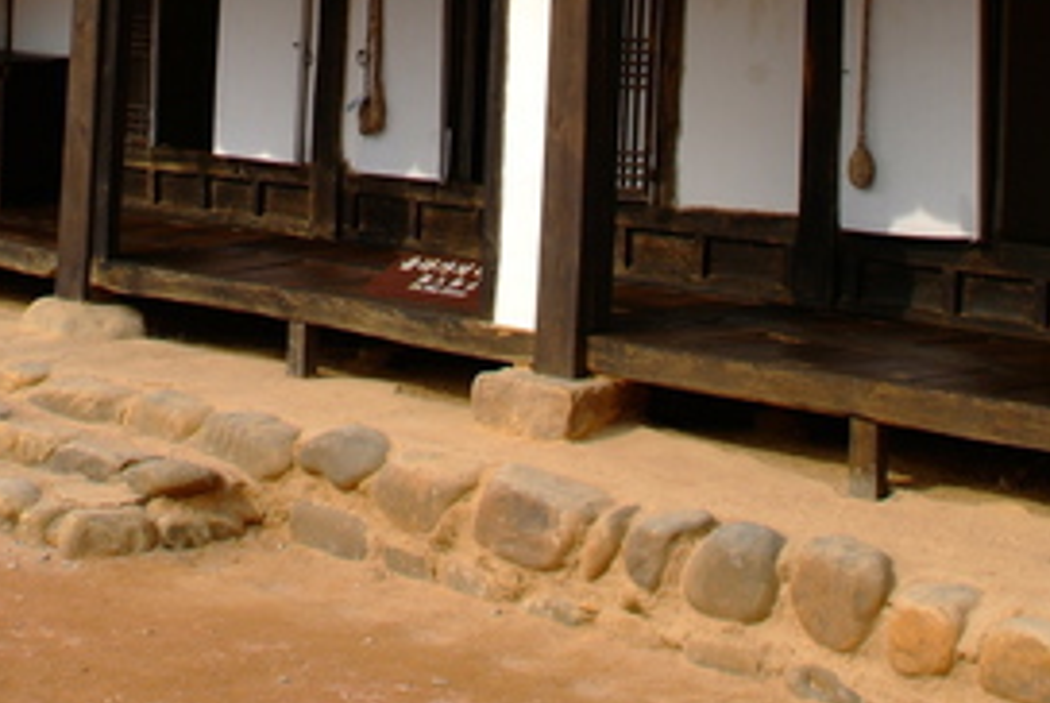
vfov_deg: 17.1
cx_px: 369
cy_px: -112
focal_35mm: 77
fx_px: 2248
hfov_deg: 26.2
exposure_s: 1/125
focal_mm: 20
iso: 100
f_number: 8
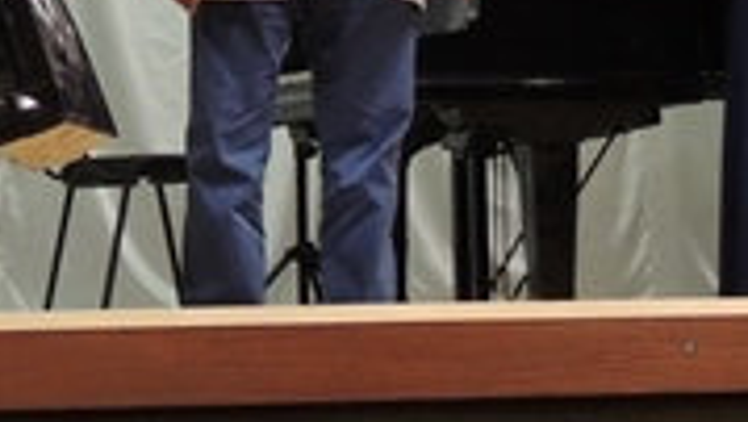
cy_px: -414
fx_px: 3871
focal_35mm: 195
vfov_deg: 6.1
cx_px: -238
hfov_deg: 10.8
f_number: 3.3
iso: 400
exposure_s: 1/40
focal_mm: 7.1
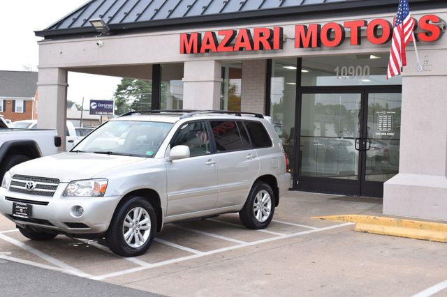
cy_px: 148
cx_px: 224
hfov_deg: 35.1
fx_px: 707
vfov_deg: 23.8
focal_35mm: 57
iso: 400
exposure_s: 1/160
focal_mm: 38
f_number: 8
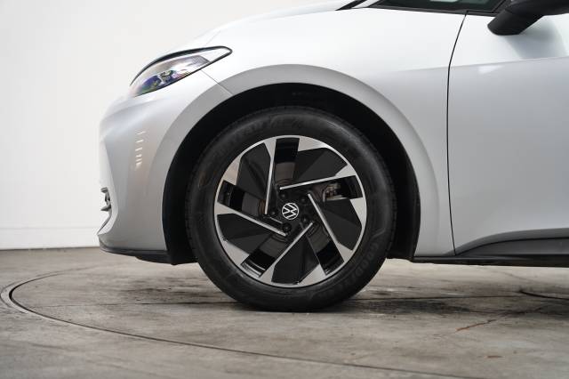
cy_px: 190
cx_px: 284
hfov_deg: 30.6
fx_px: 1039
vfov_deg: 20.7
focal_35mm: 66
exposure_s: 1/160
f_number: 3.2
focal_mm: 65.8
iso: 1600
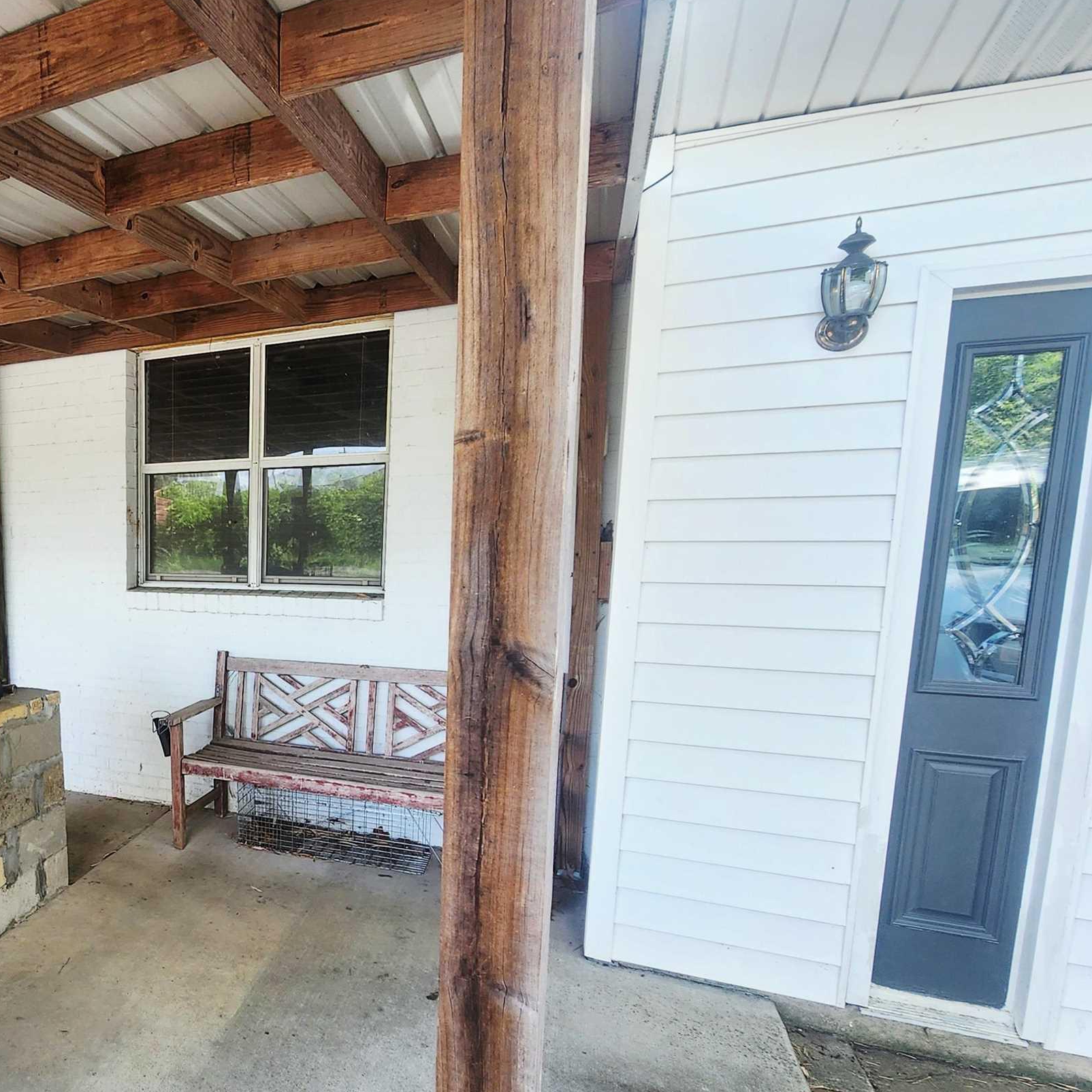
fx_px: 785
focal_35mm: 22
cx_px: 95
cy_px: 647
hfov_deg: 58.7
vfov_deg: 69.0
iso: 64
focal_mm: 2.2
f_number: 2.2
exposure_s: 1/120
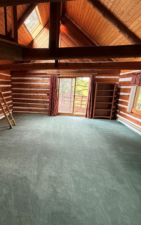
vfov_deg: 85.1
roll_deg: -0.9
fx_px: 123
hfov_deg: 57.7
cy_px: 113
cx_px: 42
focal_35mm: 20
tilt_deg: -12.7
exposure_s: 1/60
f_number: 2.2
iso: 400
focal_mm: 2.22
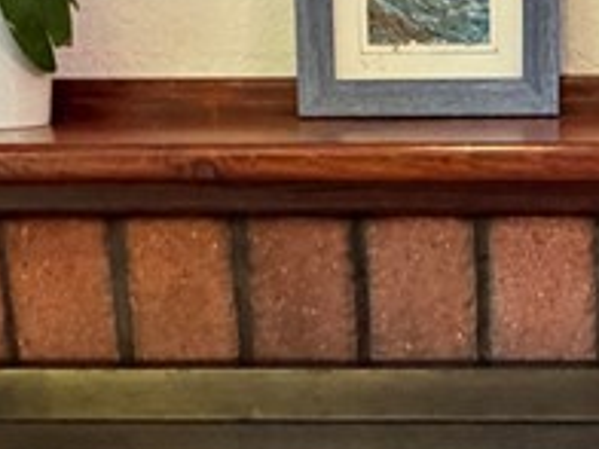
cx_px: 532
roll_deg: +1.0
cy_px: 394
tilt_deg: -15.8
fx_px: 1263
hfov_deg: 25.9
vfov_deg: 19.8
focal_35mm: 73
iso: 640
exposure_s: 1/60
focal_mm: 2.22
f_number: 2.2
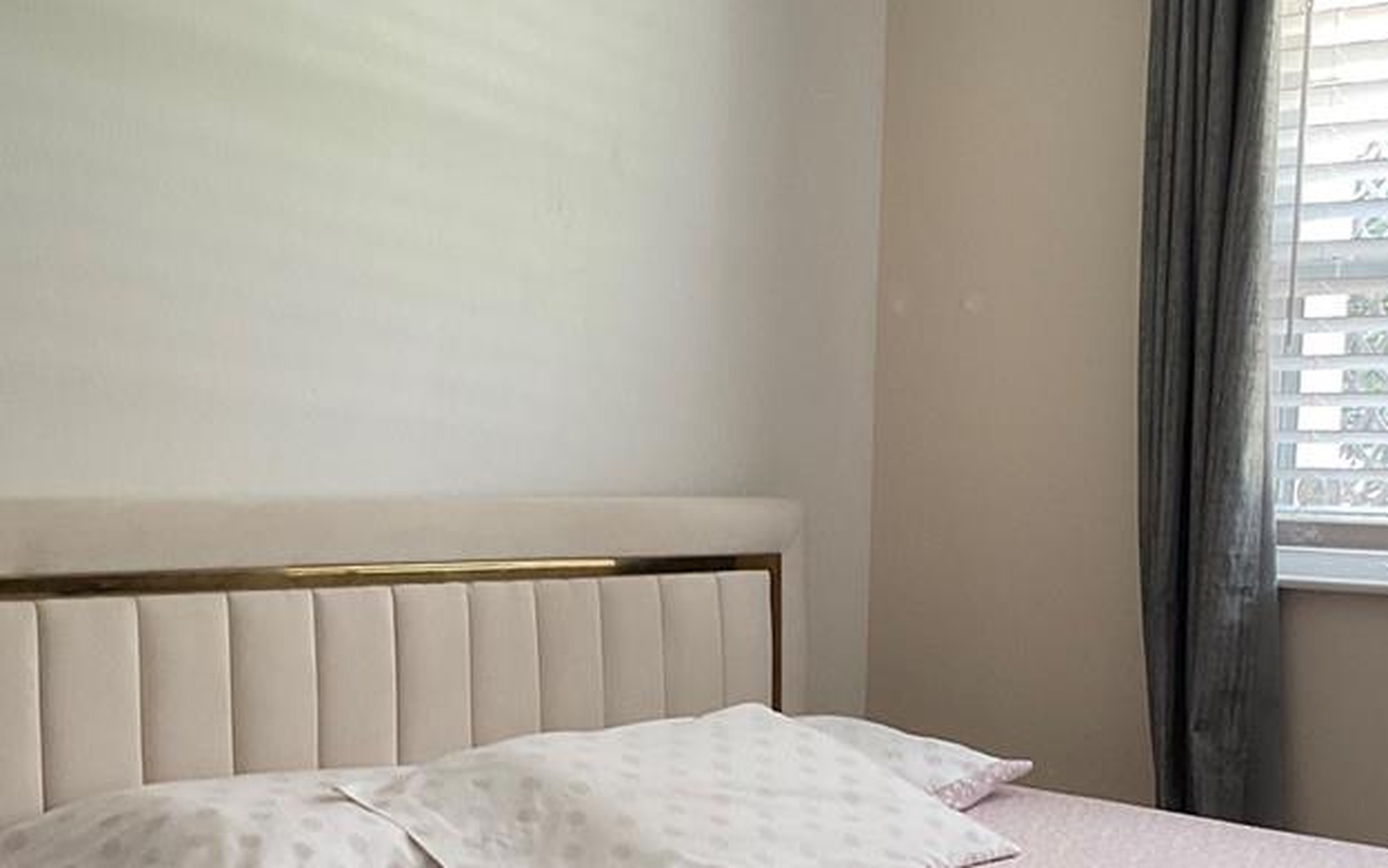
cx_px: 857
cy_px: 744
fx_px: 2232
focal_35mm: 59
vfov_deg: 21.6
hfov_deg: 34.4
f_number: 1.8
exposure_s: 1/60
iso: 100
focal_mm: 3
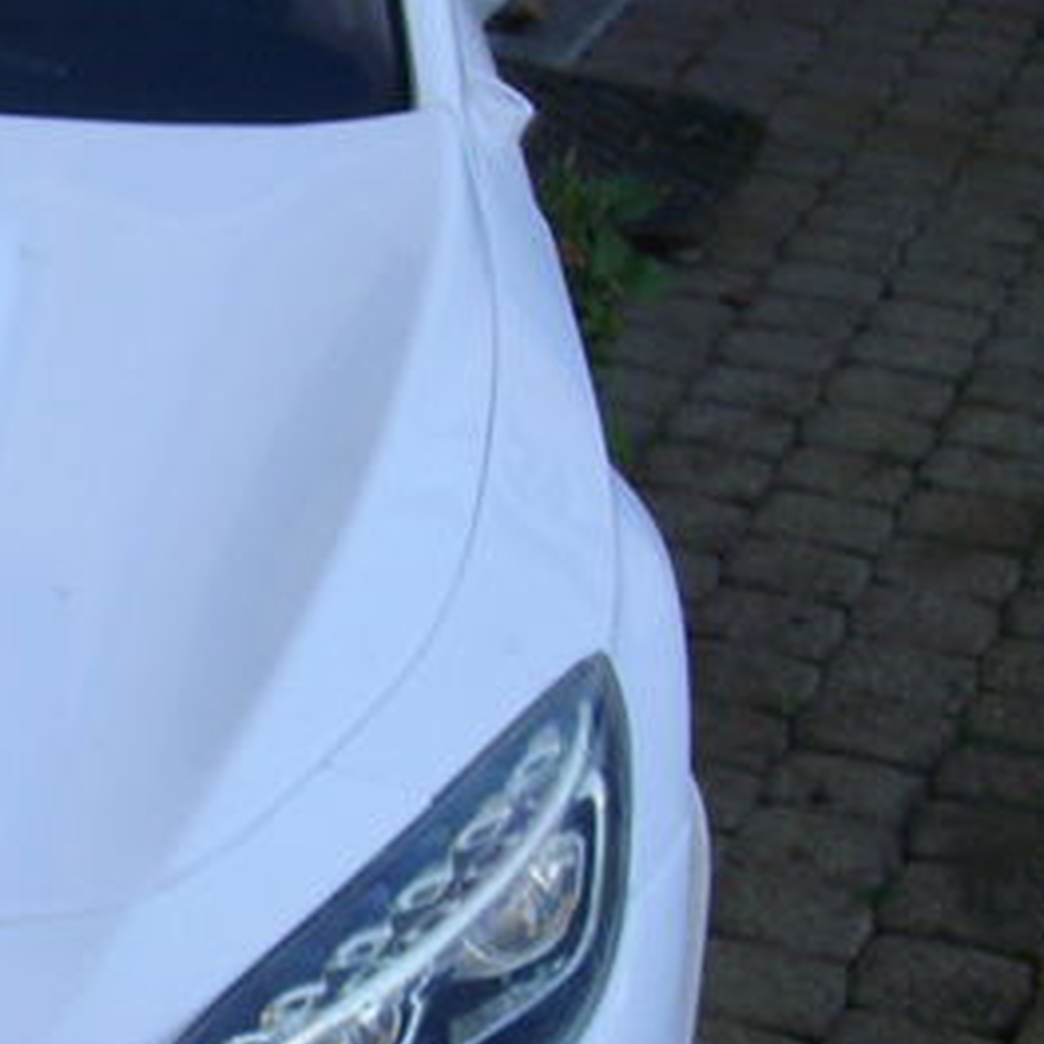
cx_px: -599
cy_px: 651
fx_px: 4129
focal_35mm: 121
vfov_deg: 14.4
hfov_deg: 13.4
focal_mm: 6
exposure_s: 1/100
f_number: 4.8
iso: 80
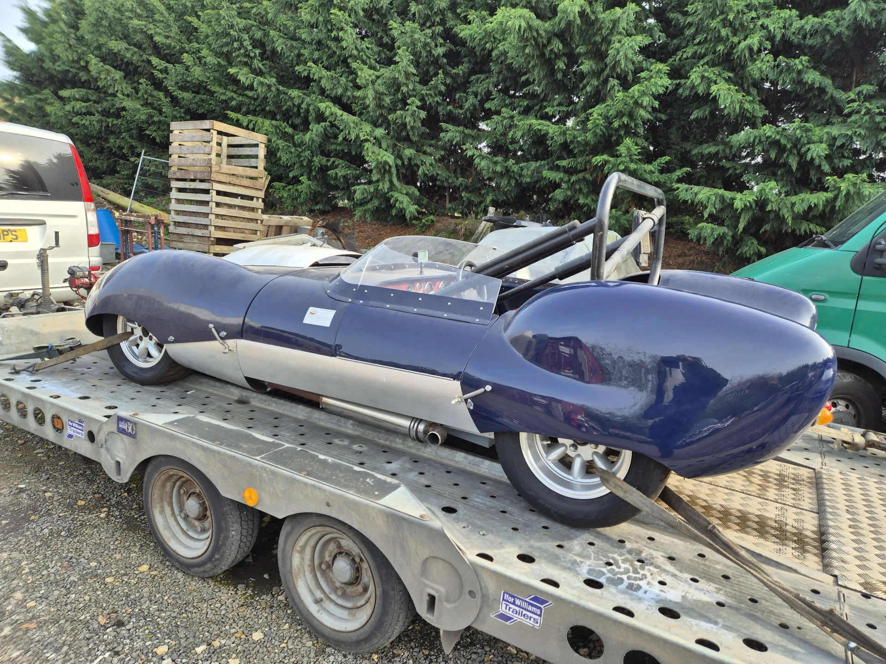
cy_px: 332
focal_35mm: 23
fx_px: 589
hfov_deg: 73.9
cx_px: 443
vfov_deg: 58.9
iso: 25
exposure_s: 1/359
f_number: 1.8
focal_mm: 5.4
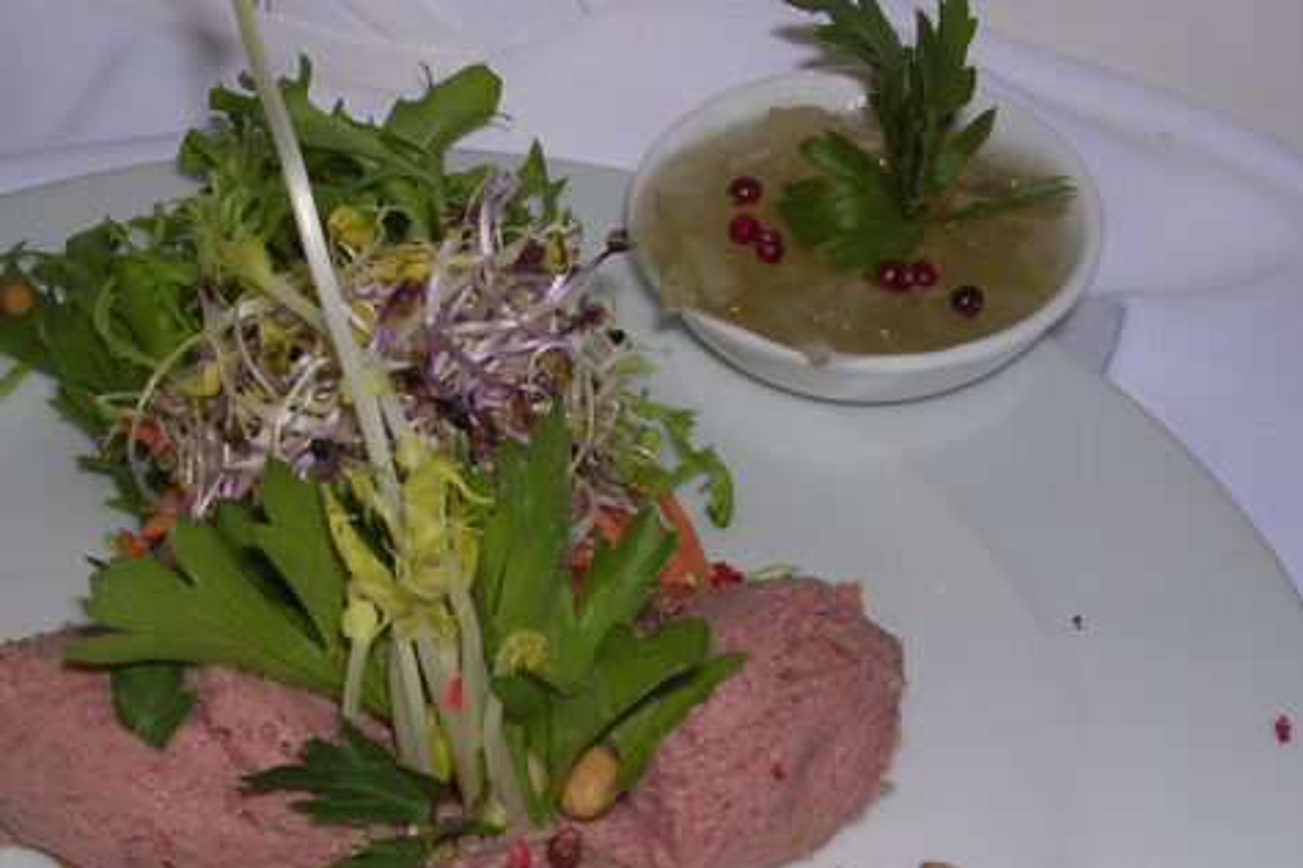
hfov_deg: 31.3
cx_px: 528
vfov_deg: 21.1
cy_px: 615
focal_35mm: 64
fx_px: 2316
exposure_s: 1/60.1
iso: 100
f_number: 5.6
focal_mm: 5.8
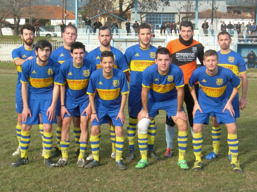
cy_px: 96
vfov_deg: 20.4
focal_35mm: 72
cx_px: 128
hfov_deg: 27.1
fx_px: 534
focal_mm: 14.9
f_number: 6.3
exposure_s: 1/113
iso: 50
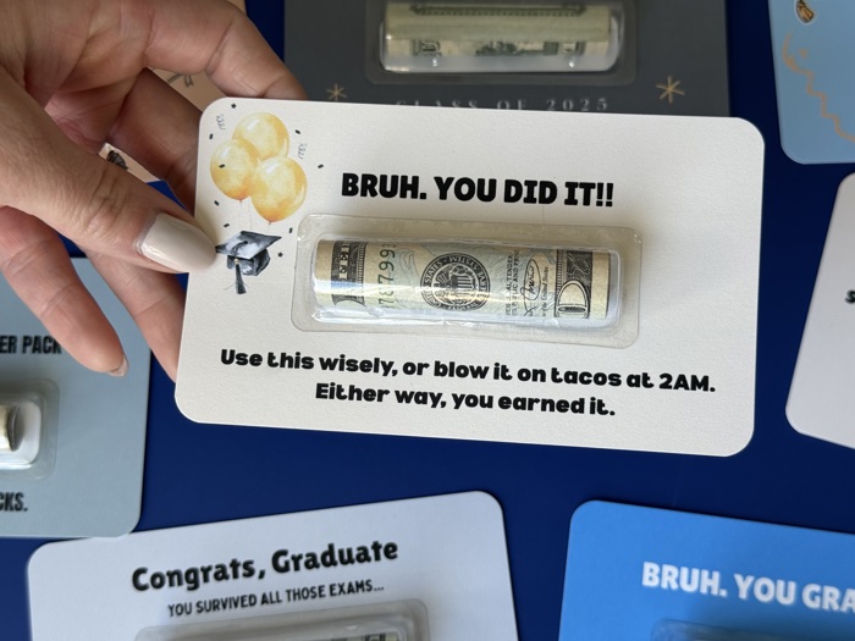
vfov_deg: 30.3
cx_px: 428
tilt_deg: -80.1
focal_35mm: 48
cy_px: 320
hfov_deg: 39.7
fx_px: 1186
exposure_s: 1/178
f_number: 1.78
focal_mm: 6.76
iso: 50
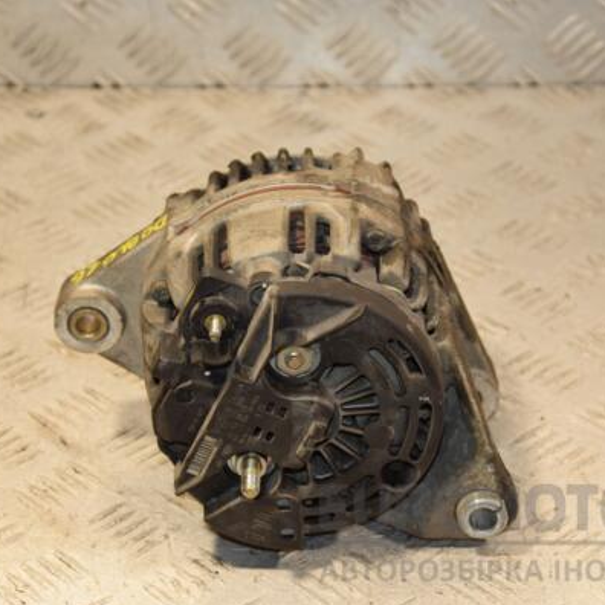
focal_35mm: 112
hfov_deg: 15.6
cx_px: 290
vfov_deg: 15.6
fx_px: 2215
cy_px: 304
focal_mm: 58
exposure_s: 1/160
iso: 800
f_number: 5
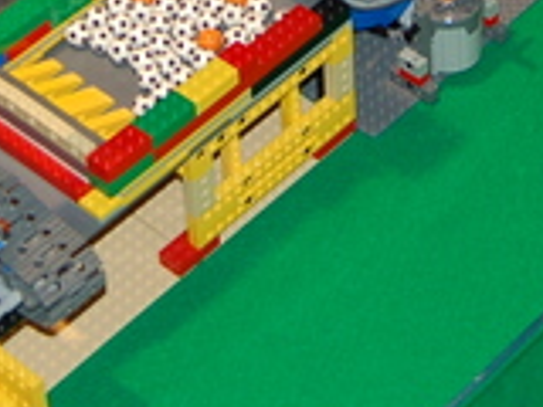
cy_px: -241
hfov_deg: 11.9
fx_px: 2594
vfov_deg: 8.7
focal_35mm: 165
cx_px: 302
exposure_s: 1/60
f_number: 3.8
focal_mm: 23
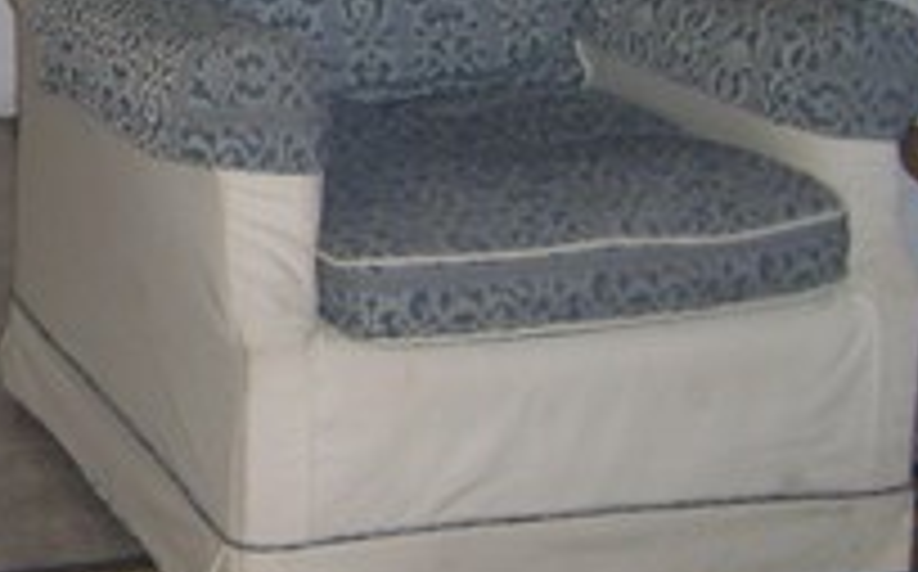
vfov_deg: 11.3
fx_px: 2824
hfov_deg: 17.4
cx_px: -243
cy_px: -115
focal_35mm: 113
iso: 96
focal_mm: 5.7
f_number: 2.9
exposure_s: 1/60.1
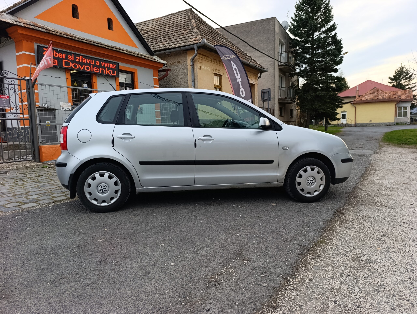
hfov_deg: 73.8
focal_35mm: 23
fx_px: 277
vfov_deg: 59.0
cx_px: 208
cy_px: 157
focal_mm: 6.14
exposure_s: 1/100
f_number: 1.6
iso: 64
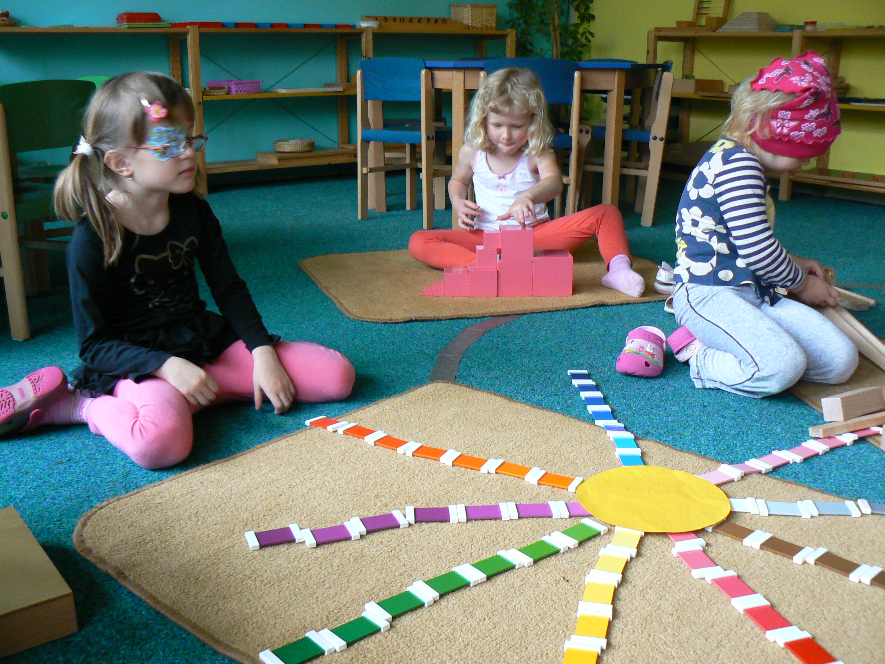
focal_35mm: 36
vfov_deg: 39.7
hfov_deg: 51.4
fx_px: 920
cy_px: 332
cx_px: 442
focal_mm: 6
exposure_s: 1/30
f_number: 2.8
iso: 200
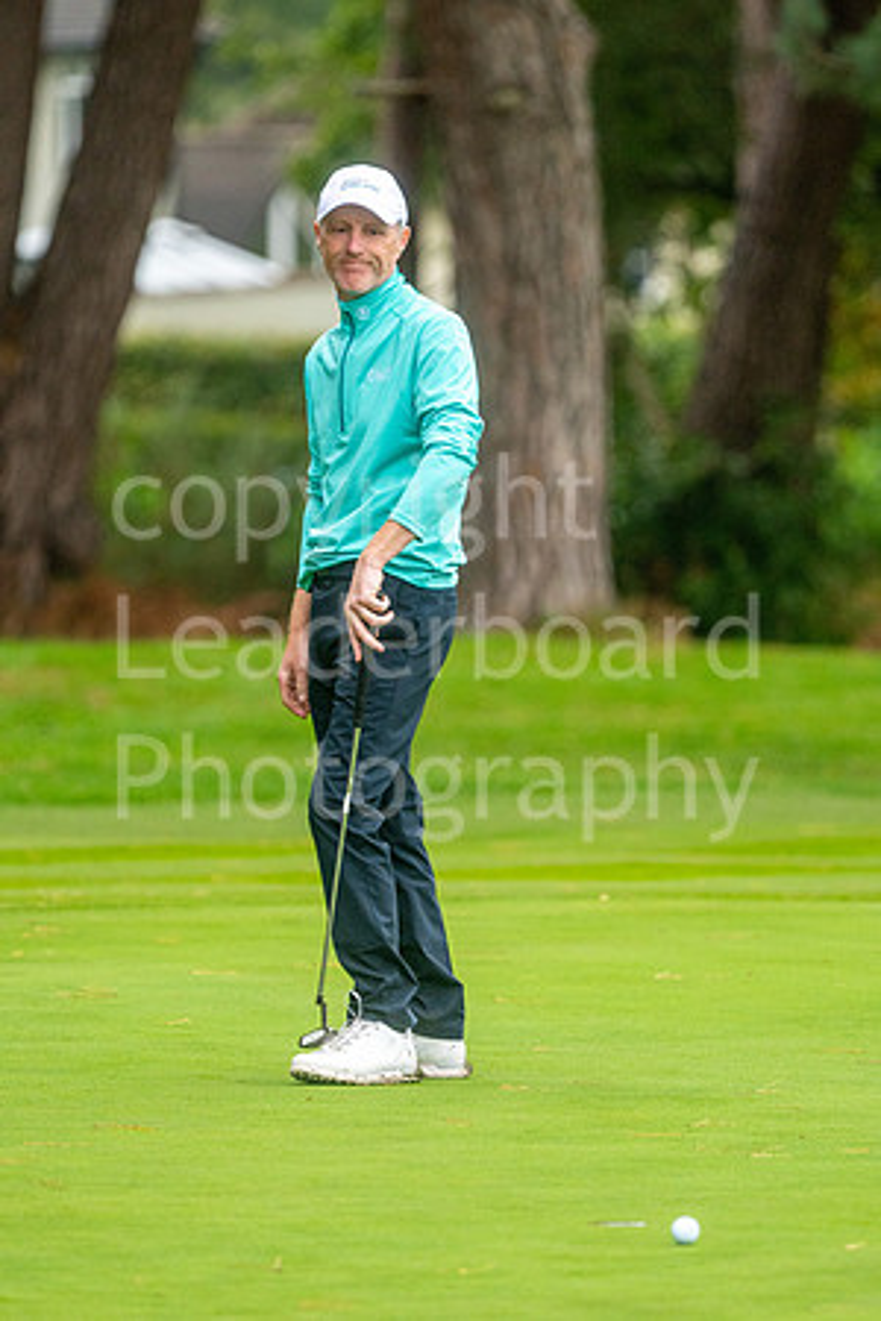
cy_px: 660
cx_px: 440
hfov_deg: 3.1
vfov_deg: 4.6
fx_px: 16517
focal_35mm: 450
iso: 800
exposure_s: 1/1250
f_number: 4
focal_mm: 300
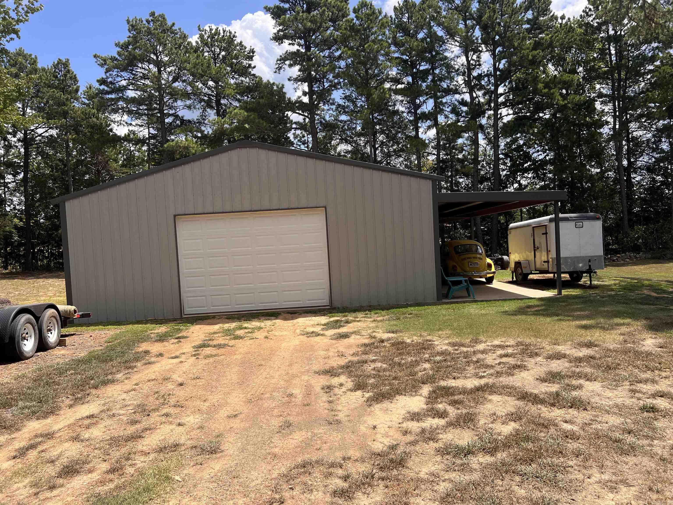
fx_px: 505
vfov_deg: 53.1
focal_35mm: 26
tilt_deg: +1.6
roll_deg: +1.7
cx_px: 336
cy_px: 252
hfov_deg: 67.3
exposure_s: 1/2841
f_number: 1.5
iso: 50
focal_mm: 5.7
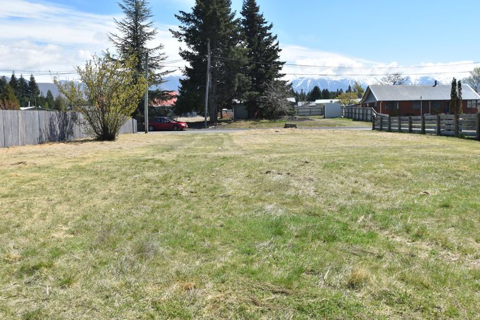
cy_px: 160
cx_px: 240
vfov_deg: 36.9
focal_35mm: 36
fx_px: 480
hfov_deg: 53.1
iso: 200
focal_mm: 24
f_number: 10
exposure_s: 1/400
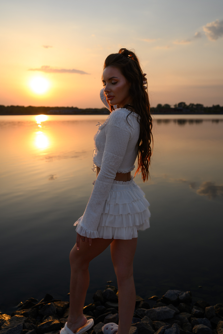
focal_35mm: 35
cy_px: 167
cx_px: 112
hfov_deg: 37.9
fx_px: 325
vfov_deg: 54.4
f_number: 4.5
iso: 100
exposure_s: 1/400
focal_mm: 35
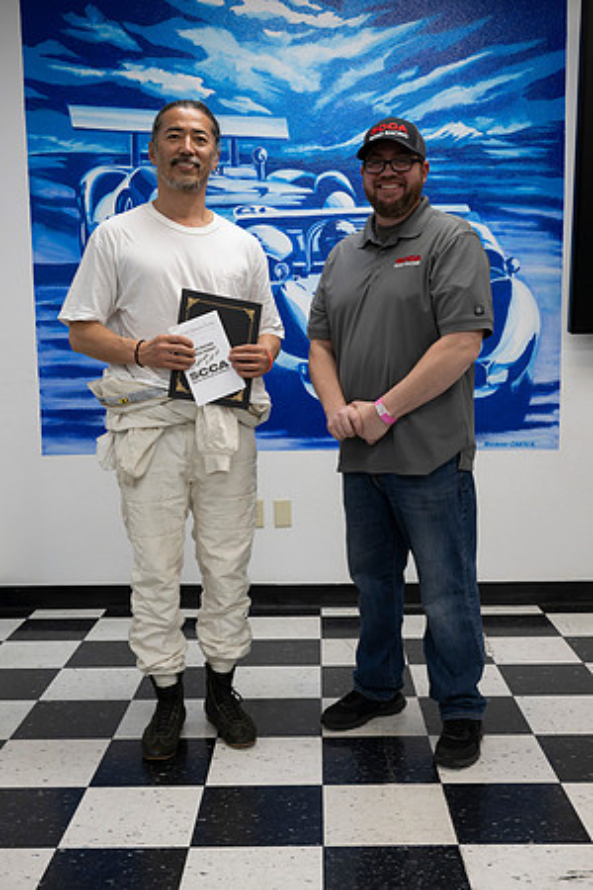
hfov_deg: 34.2
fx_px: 964
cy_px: 445
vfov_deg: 49.6
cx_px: 296
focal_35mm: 39
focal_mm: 39
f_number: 7.1
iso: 5600
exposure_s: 1/250
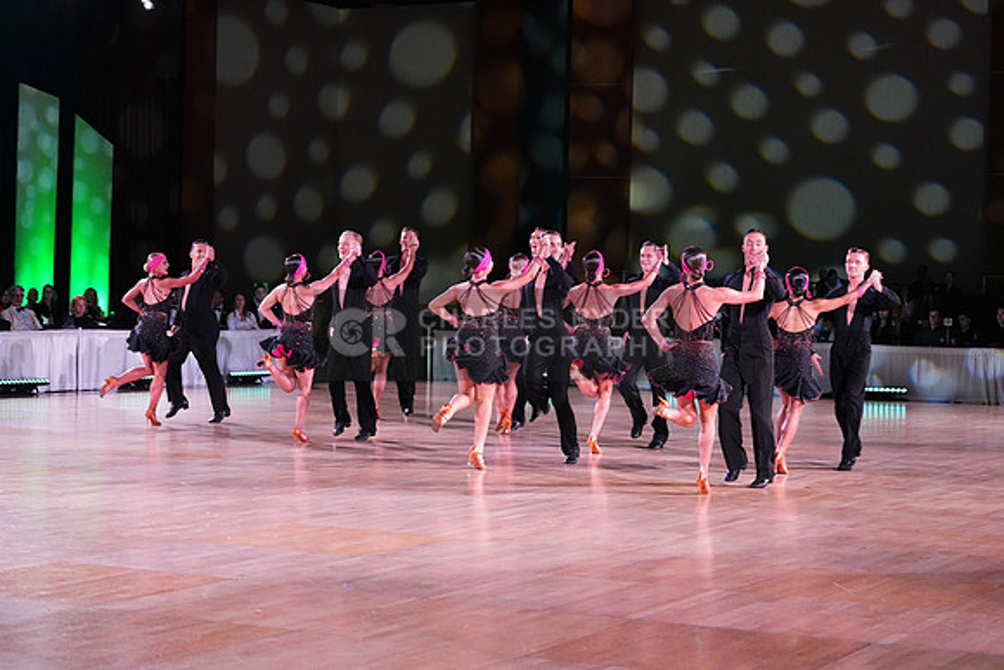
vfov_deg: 19.5
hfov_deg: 28.8
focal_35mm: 70
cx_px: 502
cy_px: 335
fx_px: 1953
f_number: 4.5
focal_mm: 70
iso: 5000
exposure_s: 1/320
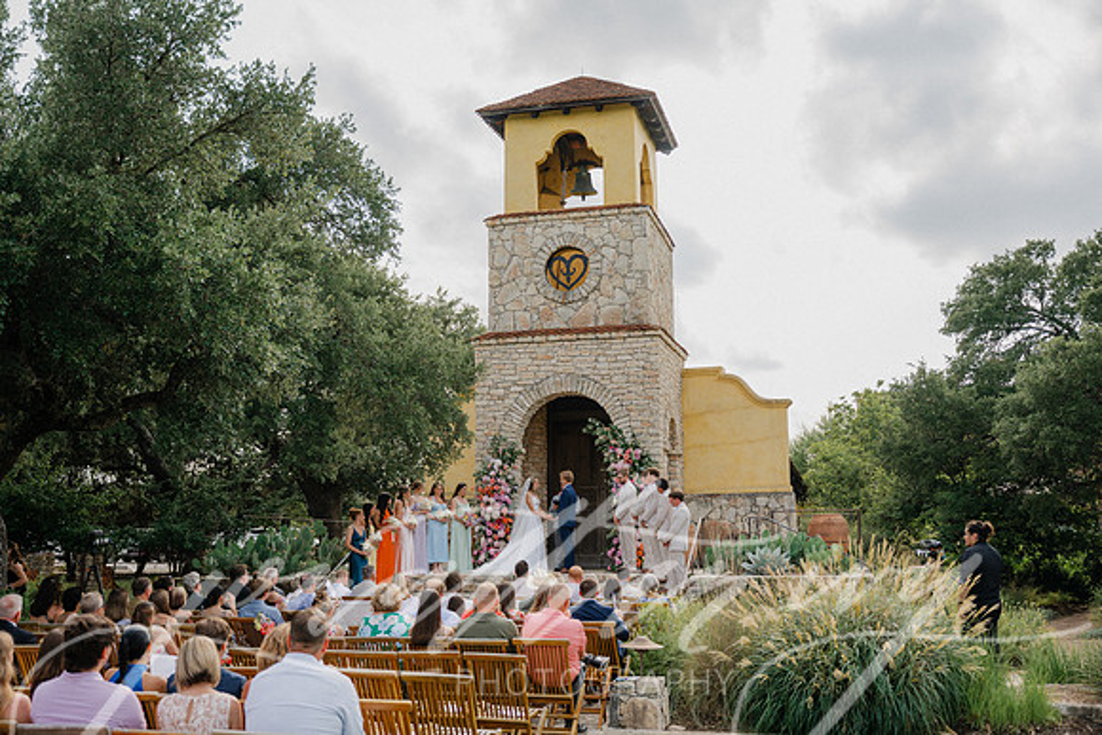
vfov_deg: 36.0
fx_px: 1133
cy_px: 368
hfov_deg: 51.9
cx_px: 551
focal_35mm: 37
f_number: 2.8
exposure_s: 1/1000
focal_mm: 37
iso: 80
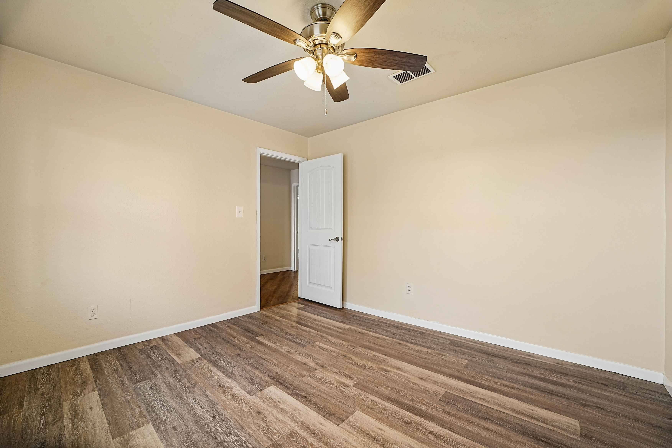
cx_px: 336
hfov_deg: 104.3
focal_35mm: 14
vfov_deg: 81.2
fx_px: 261
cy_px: 224
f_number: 4.5
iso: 320
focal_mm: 14
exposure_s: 1/50
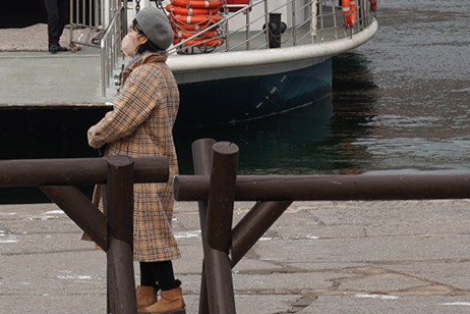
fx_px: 2428
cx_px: 103
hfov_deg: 11.0
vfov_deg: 7.4
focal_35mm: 186
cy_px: -4
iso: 160
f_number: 11
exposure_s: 1/100
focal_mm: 43
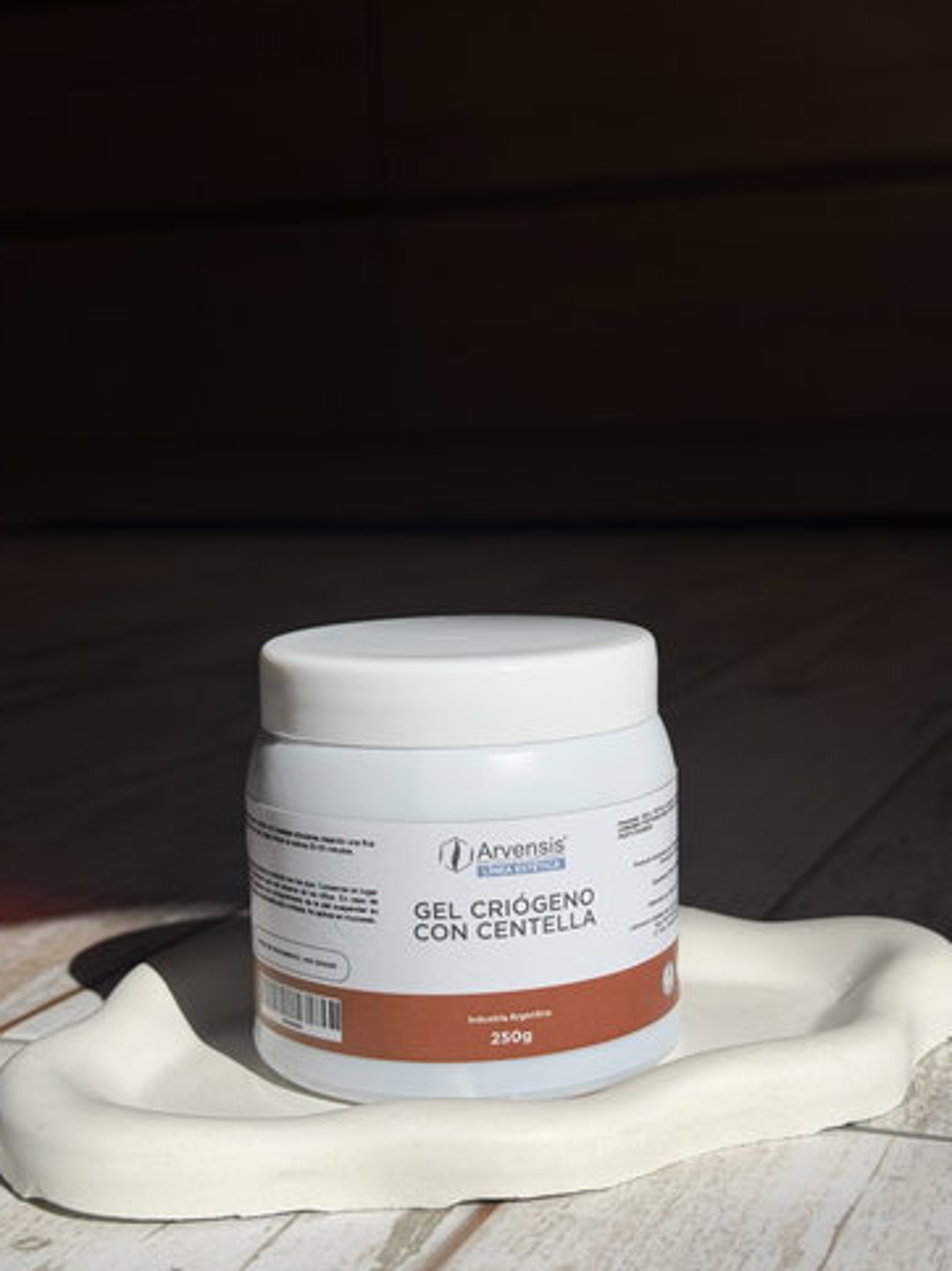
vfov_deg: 36.2
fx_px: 1944
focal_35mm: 53
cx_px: 489
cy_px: 691
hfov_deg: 27.5
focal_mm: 6.76
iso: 80
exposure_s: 1/9901
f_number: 1.78
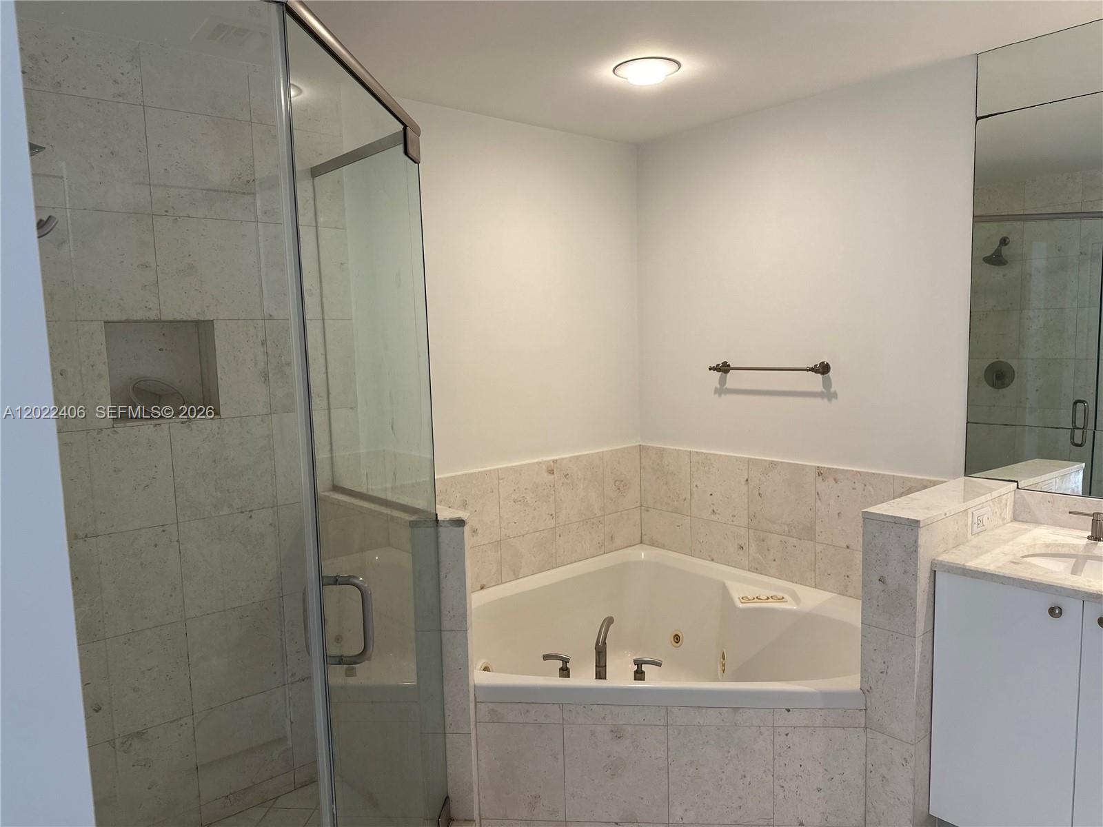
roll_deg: +1.2
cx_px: 552
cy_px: 414
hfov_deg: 71.6
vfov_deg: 56.8
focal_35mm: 24
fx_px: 765
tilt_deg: -5.5
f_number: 1.78
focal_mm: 6.86
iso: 125
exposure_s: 1/60
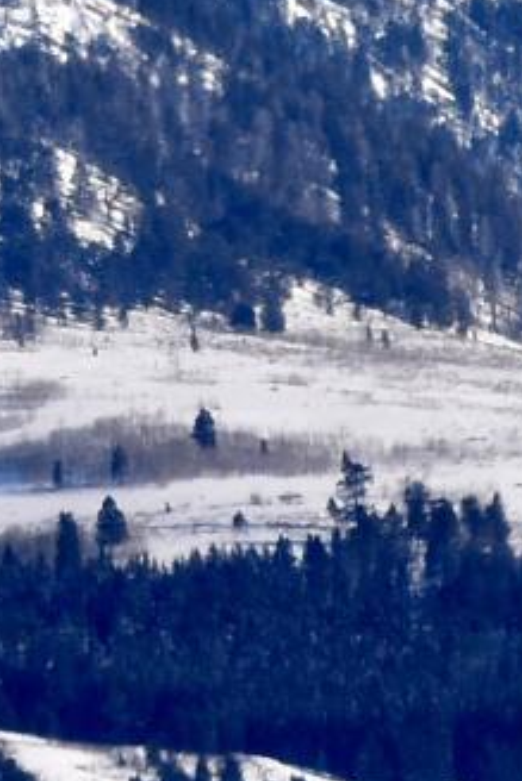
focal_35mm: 2124
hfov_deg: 0.6
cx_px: -1628
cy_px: -602
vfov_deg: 1.0
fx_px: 46135
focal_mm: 155
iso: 200
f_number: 8
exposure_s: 1/1000
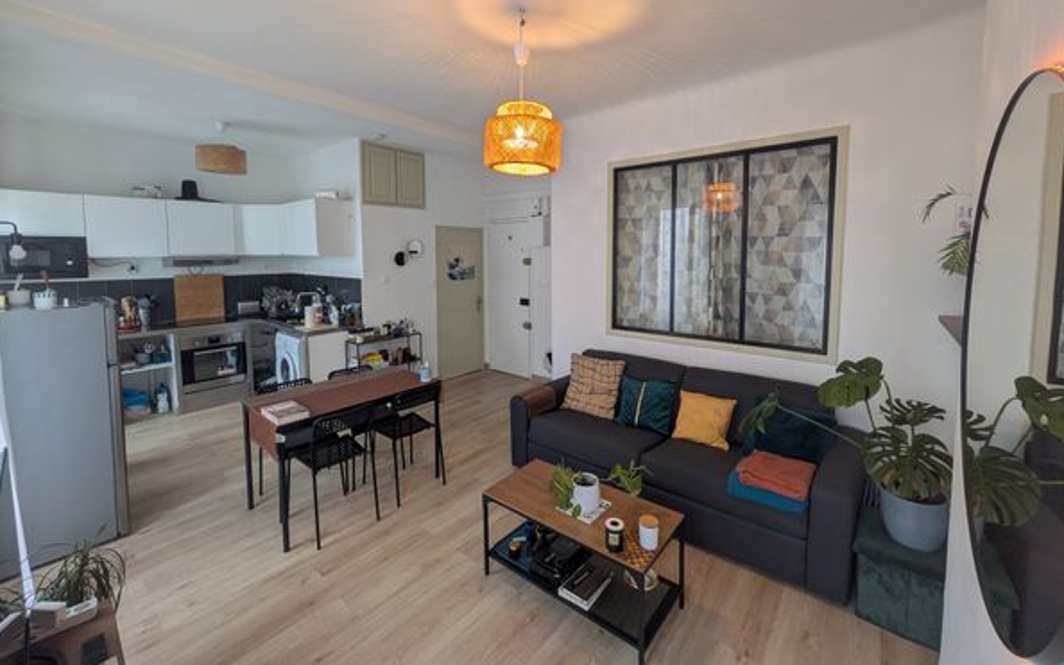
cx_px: 532
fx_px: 435
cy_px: 281
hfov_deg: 101.5
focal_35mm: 15
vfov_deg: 74.3
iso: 96
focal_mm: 1.83
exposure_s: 1/25
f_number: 2.2
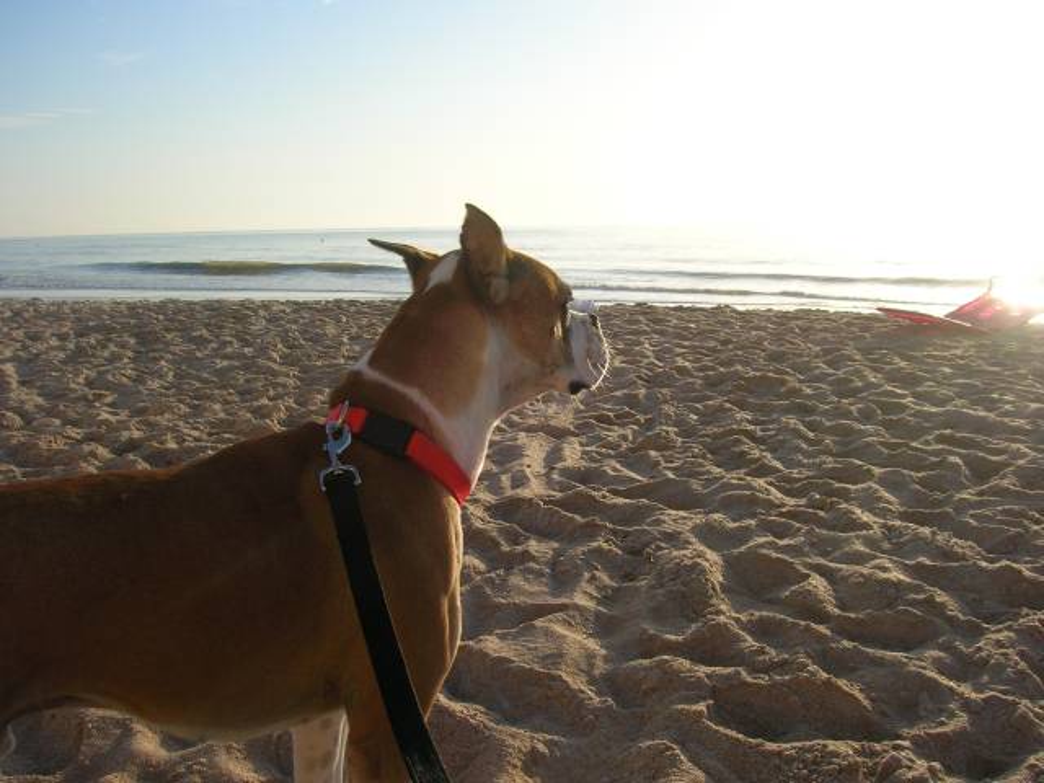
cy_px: 392
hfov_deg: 54.0
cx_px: 522
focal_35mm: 34
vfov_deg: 41.8
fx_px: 1025
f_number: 4.9
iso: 50
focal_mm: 5.7
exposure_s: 1/342
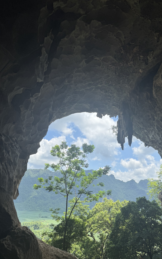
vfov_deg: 70.4
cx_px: 87
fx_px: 184
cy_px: 131
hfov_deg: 47.6
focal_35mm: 26
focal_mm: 6.86
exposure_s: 1/2415
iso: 80
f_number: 1.78
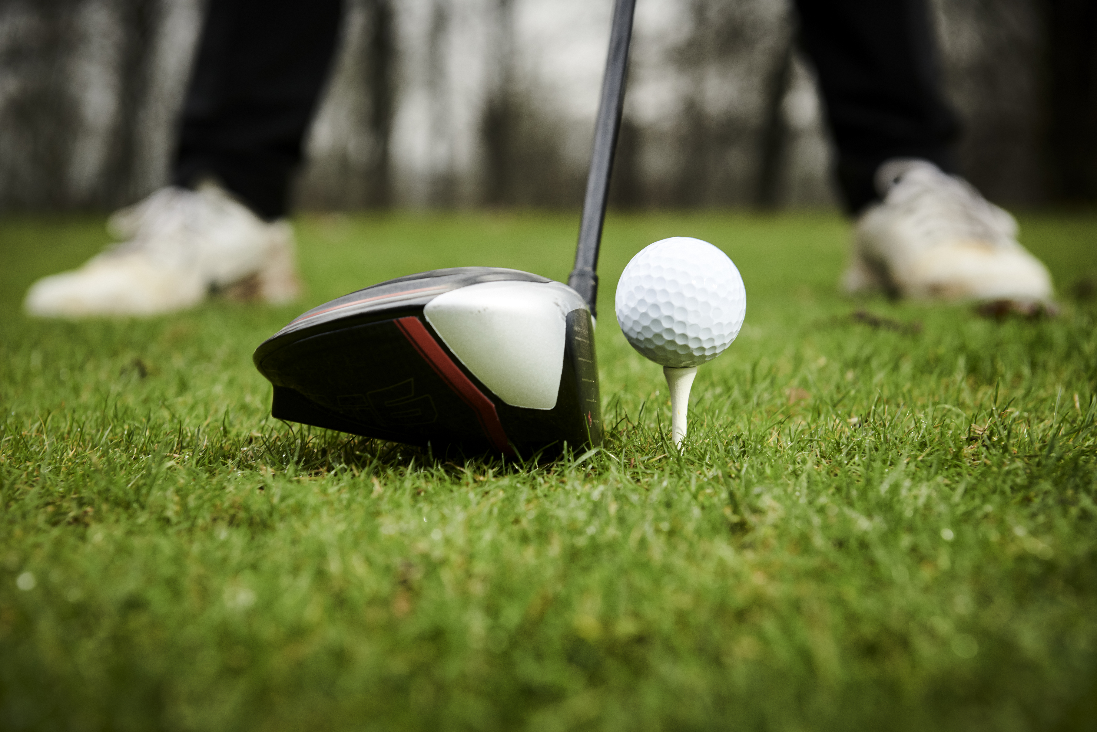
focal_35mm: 70
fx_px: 2133
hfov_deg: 28.8
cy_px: 366
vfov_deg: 19.5
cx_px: 548
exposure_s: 1/125
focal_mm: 70
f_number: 5.6
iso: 400
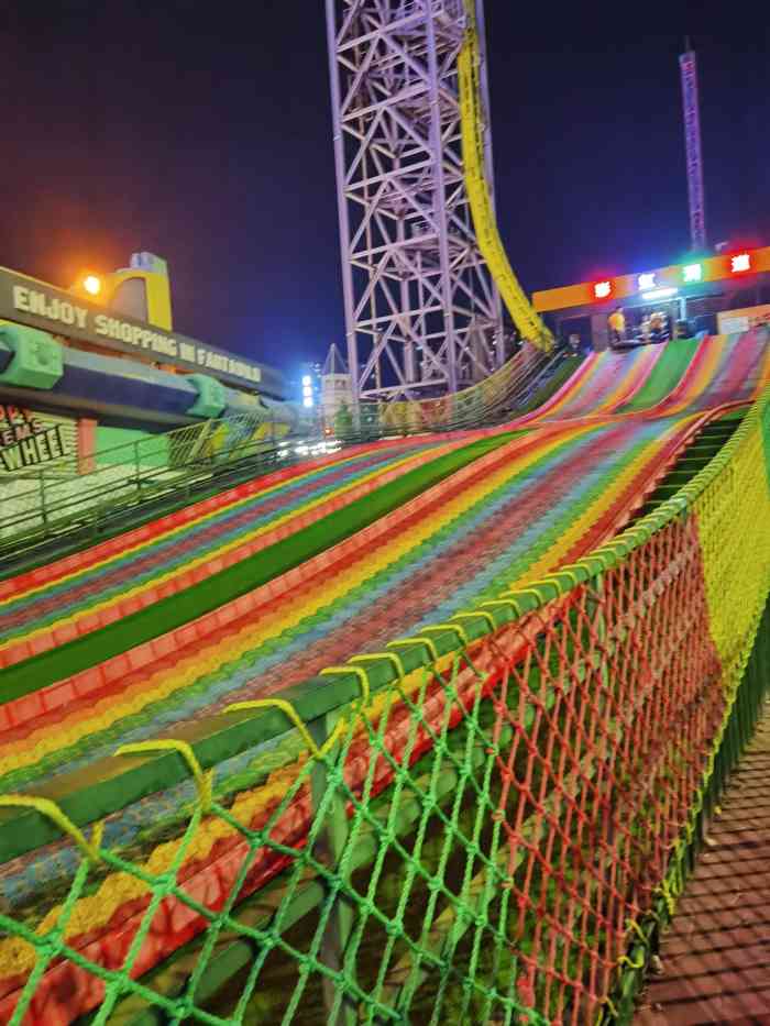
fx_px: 801
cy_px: 513
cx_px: 385
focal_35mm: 27
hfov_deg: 51.4
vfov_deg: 65.3
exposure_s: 1/33.3
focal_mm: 6.71
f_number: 1.9
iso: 1250
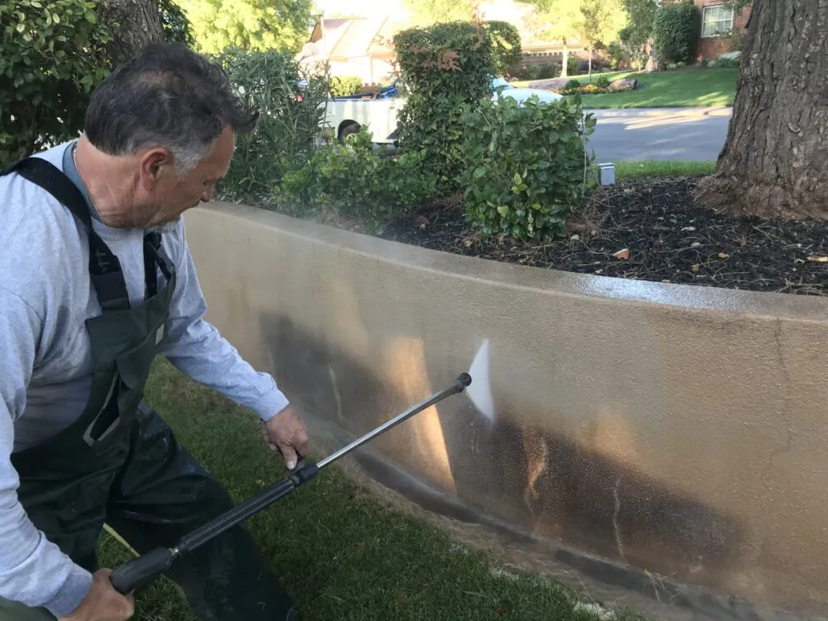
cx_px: 413
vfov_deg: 48.2
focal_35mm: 29
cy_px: 317
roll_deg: +4.3
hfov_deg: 61.7
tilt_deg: -18.9
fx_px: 694
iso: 40
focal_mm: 3.99
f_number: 1.8
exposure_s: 1/120
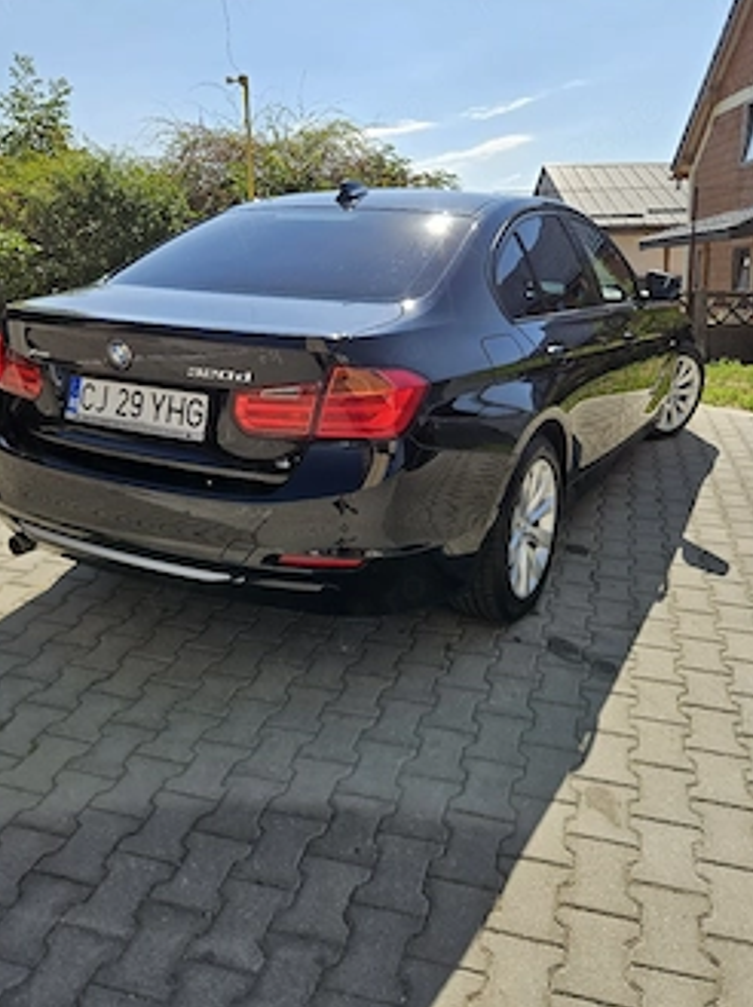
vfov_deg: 63.3
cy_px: 444
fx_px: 814
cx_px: 389
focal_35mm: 28
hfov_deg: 49.7
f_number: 1.8
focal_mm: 5.4
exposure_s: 1/1667
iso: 25
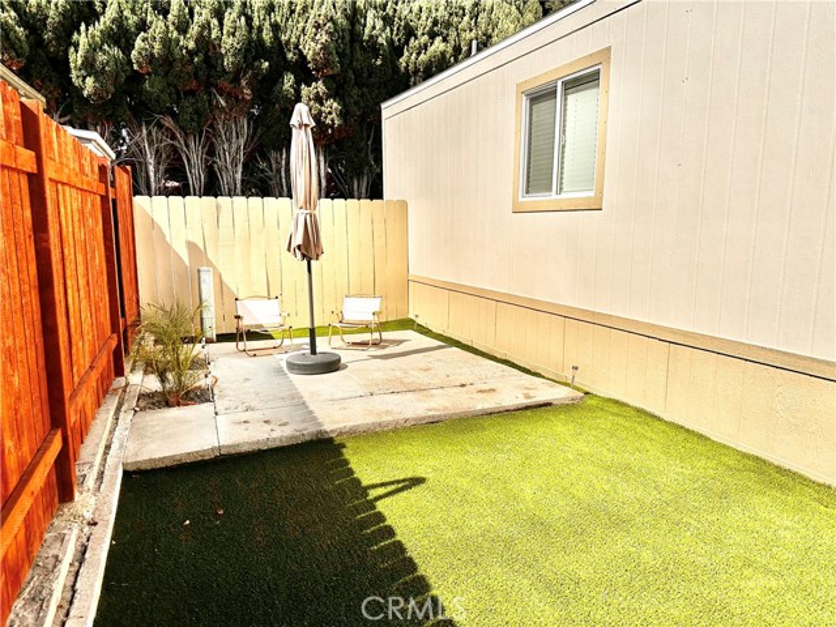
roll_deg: +0.7
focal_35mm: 24
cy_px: 314
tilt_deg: -9.6
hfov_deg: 71.6
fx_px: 580
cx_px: 418
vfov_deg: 56.8
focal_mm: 6.86
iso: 80
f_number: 1.78
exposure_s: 1/7042
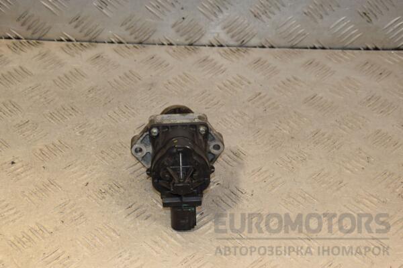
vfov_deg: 17.5
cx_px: 202
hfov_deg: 26.0
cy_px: 134
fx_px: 873
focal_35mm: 78
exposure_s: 1/200
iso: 800
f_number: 8
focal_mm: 52
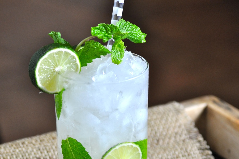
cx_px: 120
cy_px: 80
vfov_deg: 13.8
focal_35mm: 99
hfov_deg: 20.6
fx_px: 657
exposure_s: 1/30
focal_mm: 66
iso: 360
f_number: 4.2
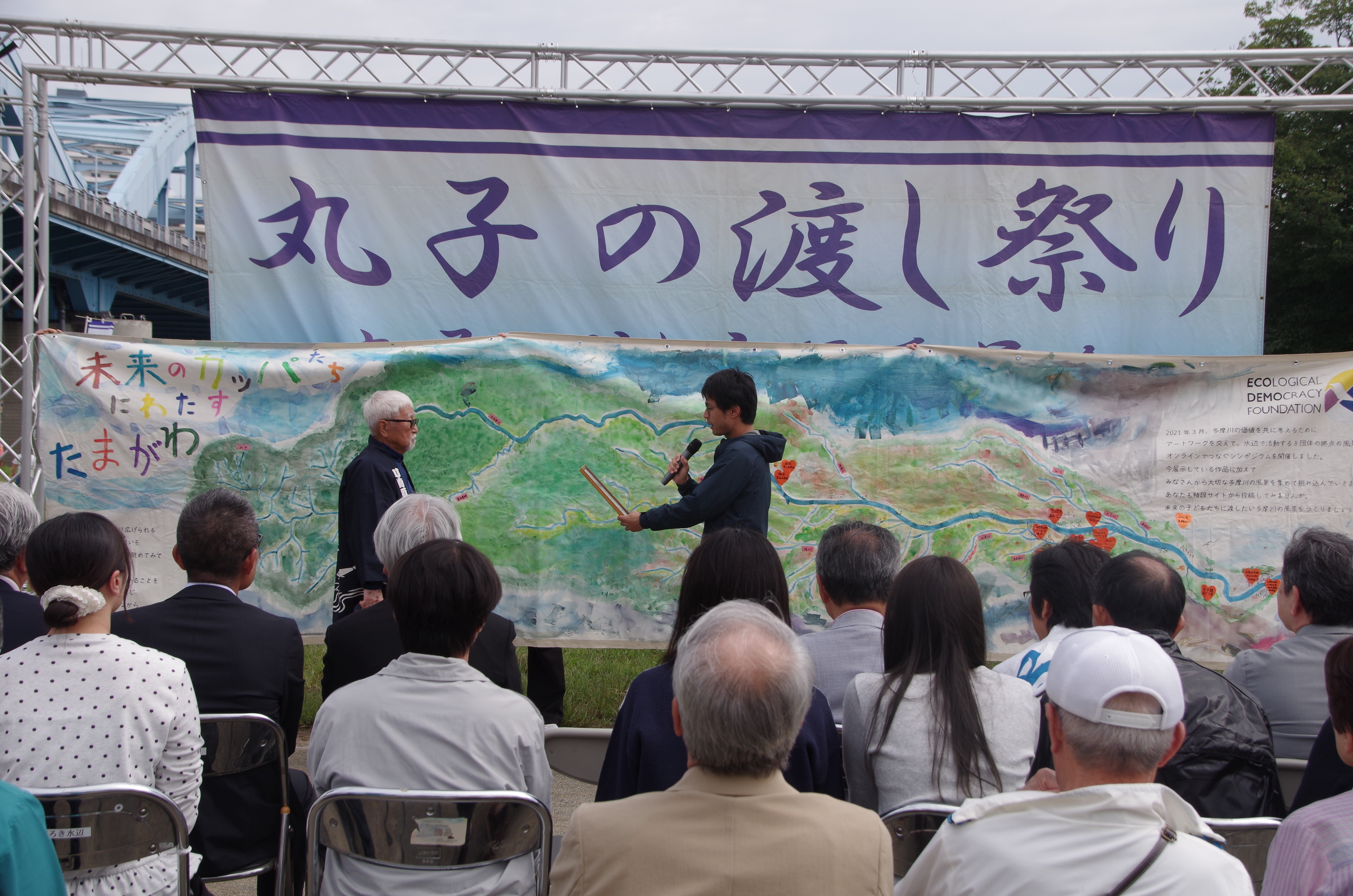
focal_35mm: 55
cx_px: 676
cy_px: 448
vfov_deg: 24.5
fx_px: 2063
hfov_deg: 36.3
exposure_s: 1/320
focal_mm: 37
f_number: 8
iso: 200
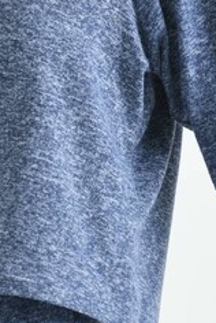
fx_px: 5124
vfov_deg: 3.6
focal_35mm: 571
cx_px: -41
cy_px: 109
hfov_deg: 2.4
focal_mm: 180
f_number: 5.6
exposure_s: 1/125
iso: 100
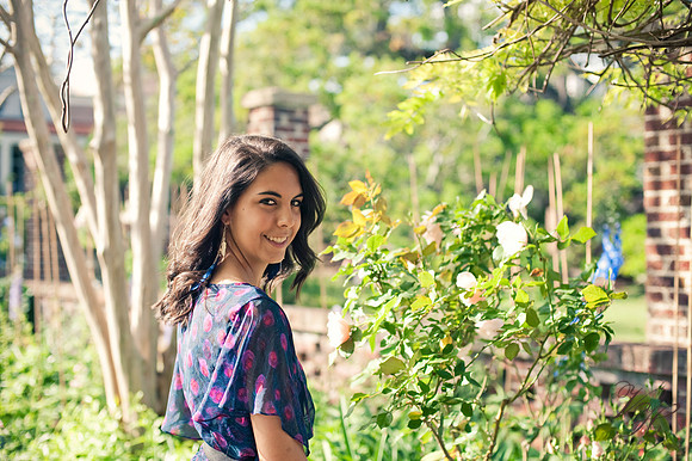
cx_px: 346
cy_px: 230
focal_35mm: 50
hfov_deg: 39.6
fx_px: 961
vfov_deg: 27.0
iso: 320
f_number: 2.8
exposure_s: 1/1250
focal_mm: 50
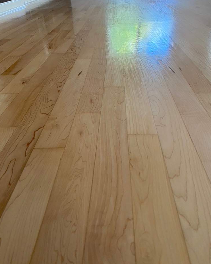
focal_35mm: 28
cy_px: 120
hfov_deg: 51.5
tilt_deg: -34.7
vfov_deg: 62.1
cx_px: 107
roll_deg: +2.4
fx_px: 219
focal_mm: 4.25
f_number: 1.8
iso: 160
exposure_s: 1/60
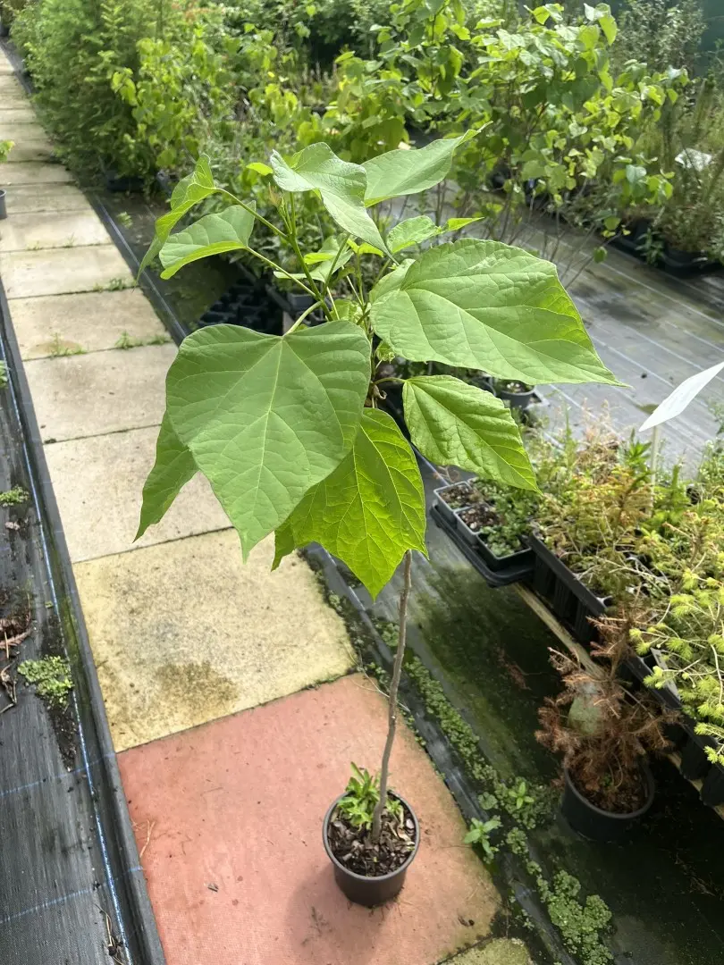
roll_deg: -5.6
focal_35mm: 26
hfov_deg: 53.1
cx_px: 362
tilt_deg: -33.9
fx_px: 725
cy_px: 482
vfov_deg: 67.3
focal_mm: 5.1
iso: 50
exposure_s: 1/1558
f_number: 1.6
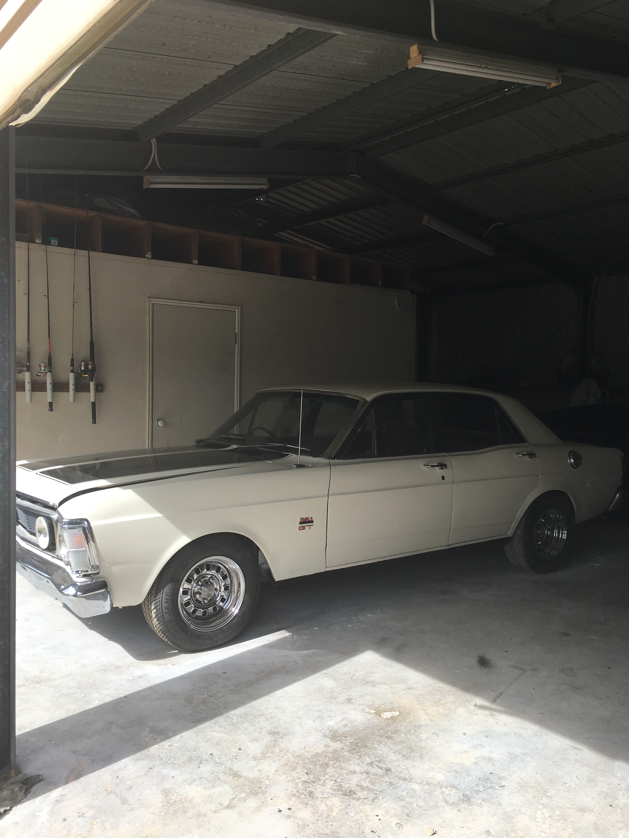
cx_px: 314
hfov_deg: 48.2
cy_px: 419
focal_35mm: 29
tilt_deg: -3.0
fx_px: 703
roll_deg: -2.4
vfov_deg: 61.7
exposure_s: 1/769
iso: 25
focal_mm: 4.15
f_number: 2.2
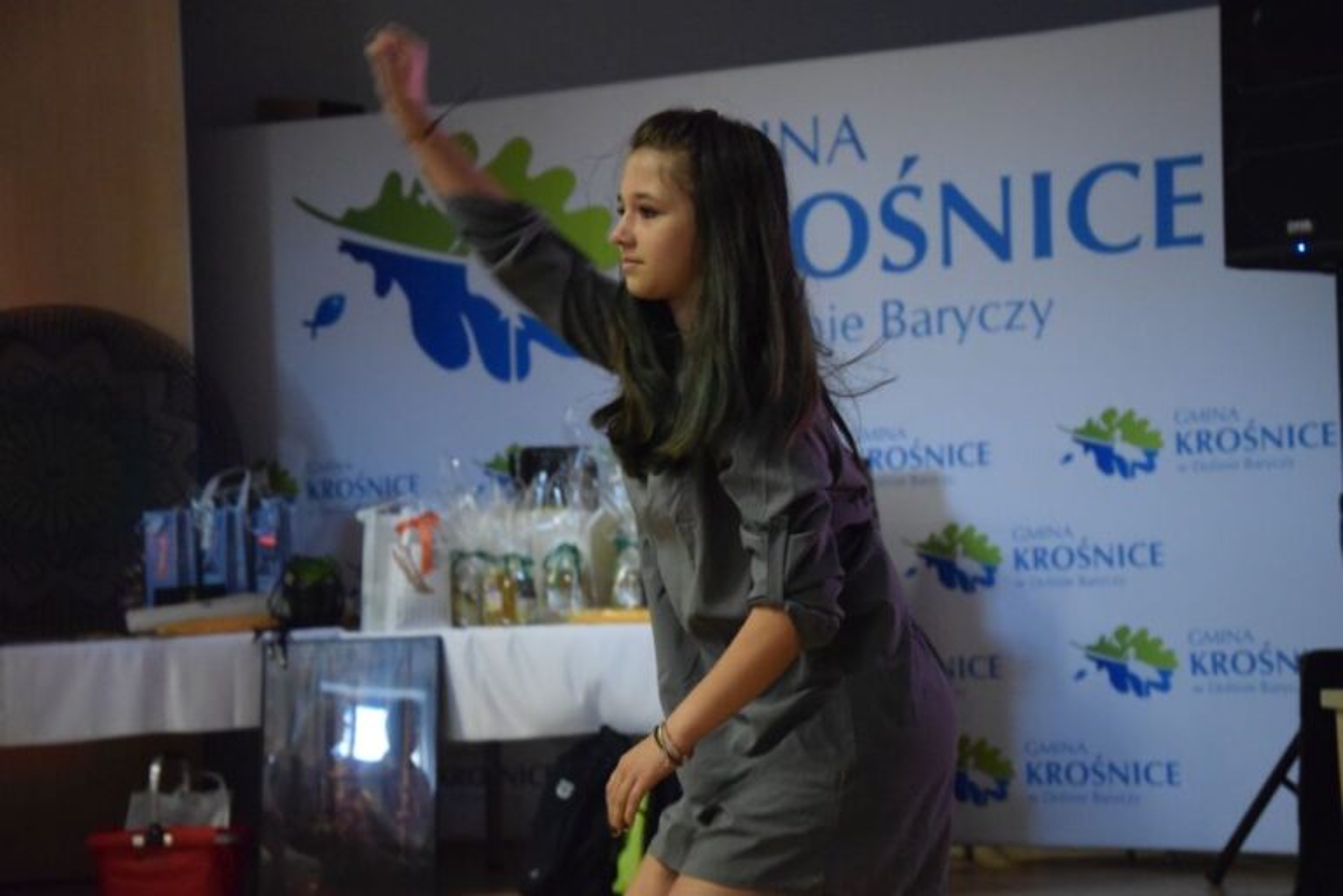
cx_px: 672
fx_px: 2910
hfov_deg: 26.0
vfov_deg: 17.5
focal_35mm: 78
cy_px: 448
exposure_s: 1/100
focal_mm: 52
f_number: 5
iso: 5000
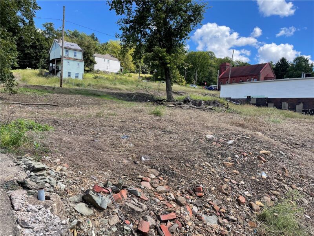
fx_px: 236
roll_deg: -2.9
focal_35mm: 26
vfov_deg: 53.1
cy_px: 118
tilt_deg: -2.1
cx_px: 157
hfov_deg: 67.3
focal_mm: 4.2
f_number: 1.6
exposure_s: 1/1092
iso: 32
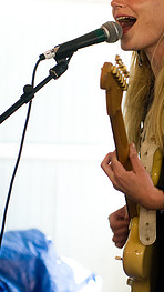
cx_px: 152
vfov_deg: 11.4
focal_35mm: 188
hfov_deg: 6.4
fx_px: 1453
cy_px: 90
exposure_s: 1/160
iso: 400
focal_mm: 70
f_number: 4
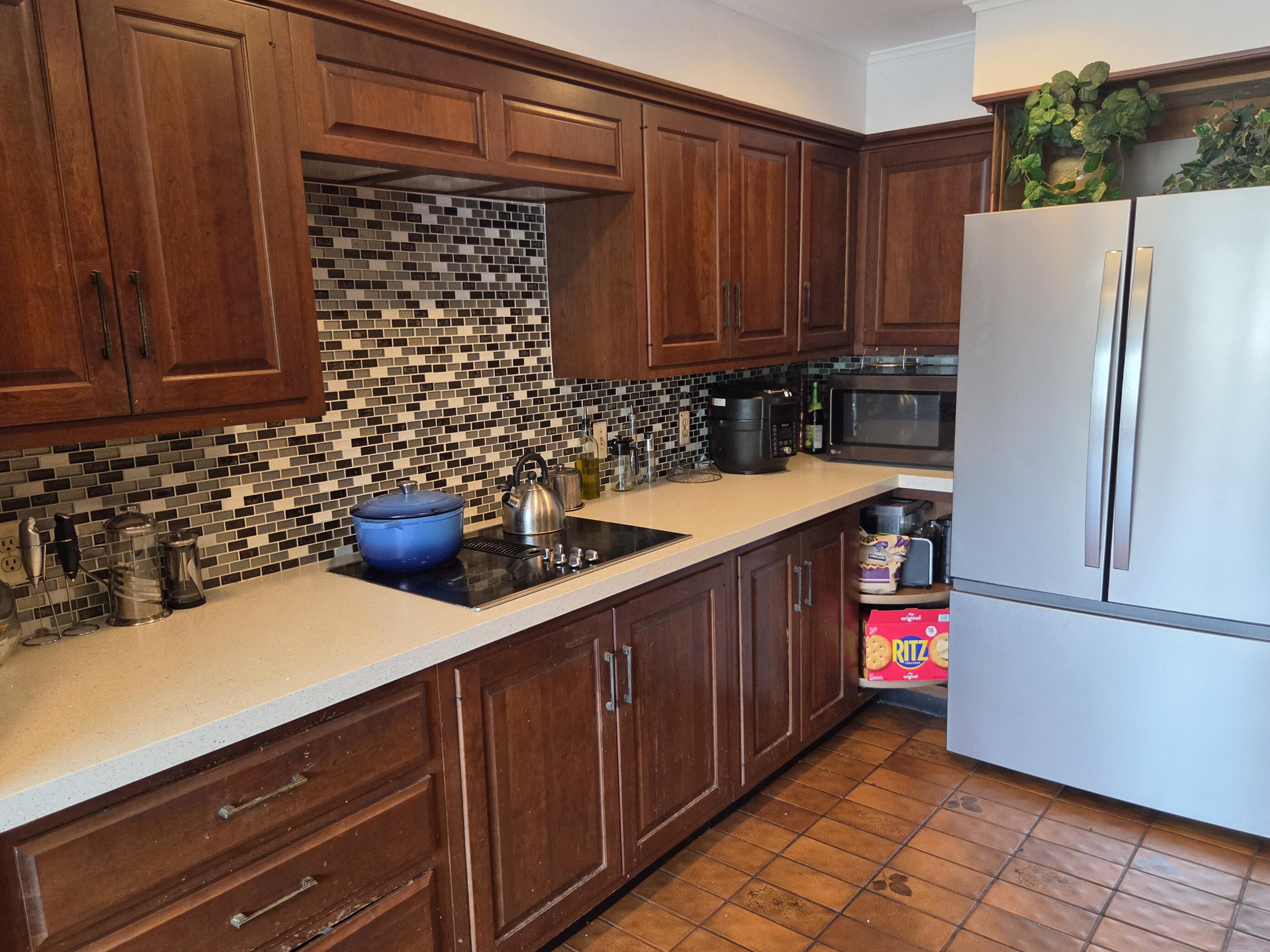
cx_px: 641
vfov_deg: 54.9
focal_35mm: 25
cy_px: 489
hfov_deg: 69.4
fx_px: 917
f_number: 1.8
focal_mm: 5.4
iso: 400
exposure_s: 1/120
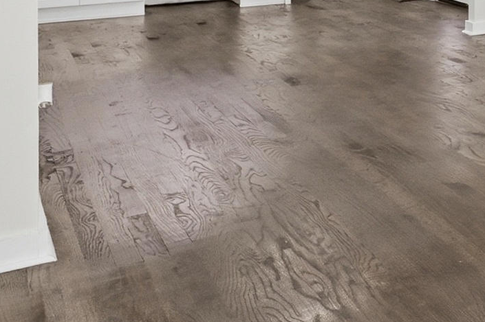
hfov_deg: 18.5
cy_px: -109
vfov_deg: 20.2
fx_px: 821
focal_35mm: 61
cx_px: 1000
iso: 400
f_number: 8
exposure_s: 1/400
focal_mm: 14
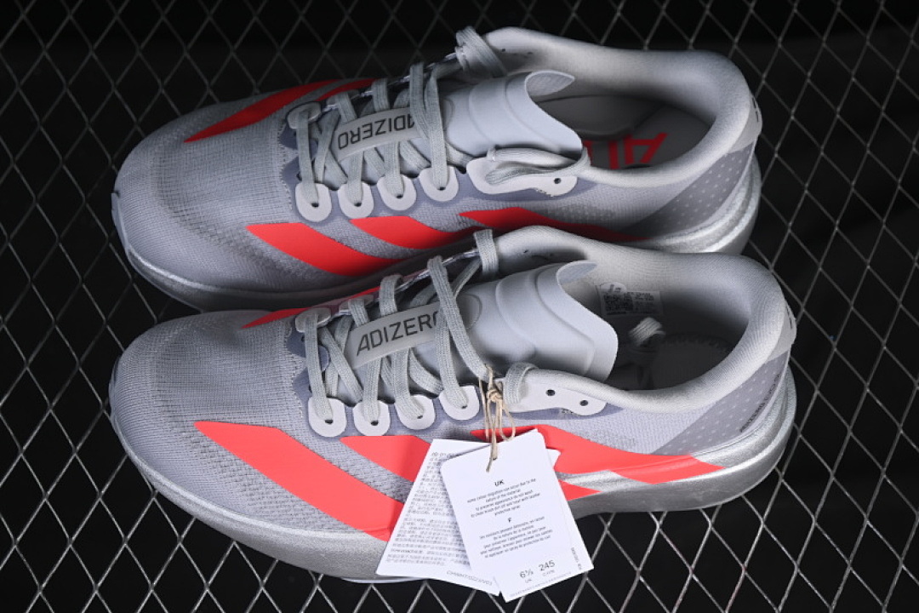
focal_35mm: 75
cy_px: 306
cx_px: 460
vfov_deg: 18.2
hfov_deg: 27.0
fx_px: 1914
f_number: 7.1
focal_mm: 50
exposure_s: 1/80
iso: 160
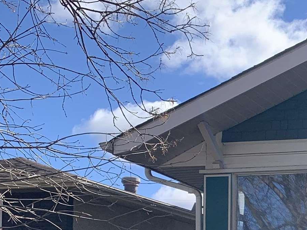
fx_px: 780
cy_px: 291
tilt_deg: +1.7
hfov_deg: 19.3
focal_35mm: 88
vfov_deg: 16.0
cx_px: 467
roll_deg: +0.4
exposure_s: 1/1468
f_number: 1.8
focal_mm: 4.25
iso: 25
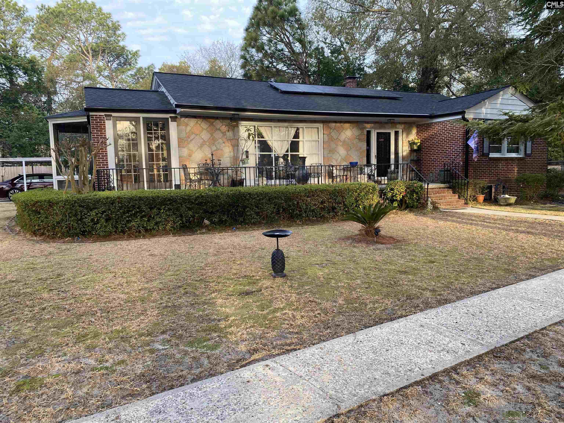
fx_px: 424
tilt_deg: -6.5
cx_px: 282
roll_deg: +1.4
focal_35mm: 26
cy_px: 212
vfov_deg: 53.1
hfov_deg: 67.3
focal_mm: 4.25
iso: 40
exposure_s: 1/122
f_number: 1.8
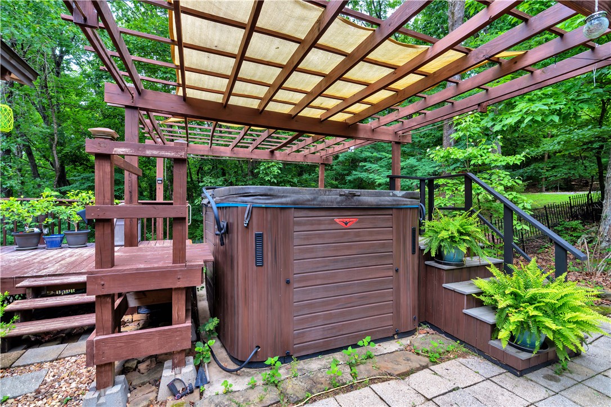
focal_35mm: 16
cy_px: 204
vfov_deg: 73.7
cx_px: 306
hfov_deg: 96.7
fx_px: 272
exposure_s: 1/15
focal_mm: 16
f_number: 8
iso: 80
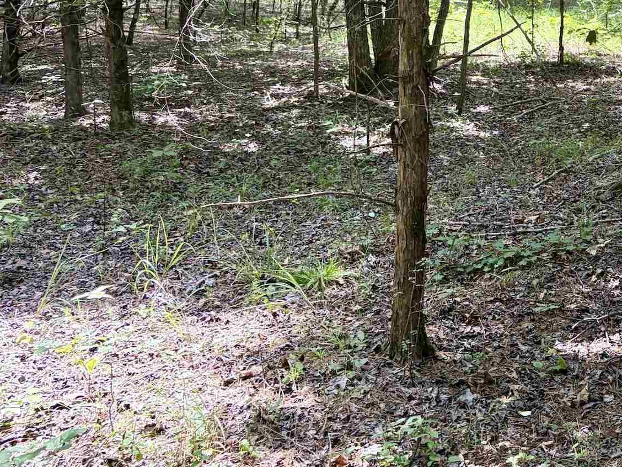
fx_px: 1060
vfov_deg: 24.3
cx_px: 695
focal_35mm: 59
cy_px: 78
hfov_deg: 29.3
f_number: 1.6
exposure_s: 1/187
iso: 64
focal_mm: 5.96
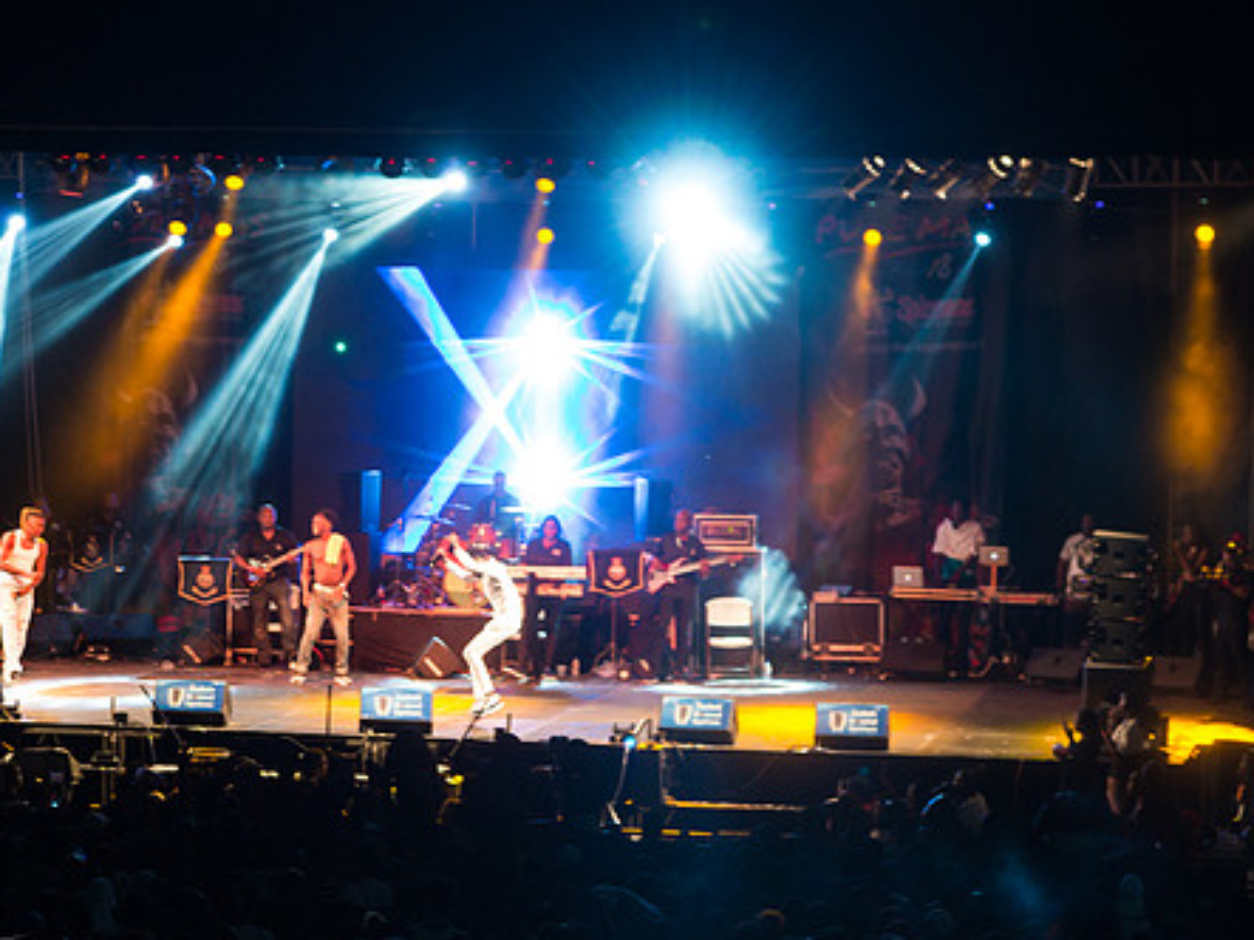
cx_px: 631
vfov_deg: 9.8
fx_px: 5469
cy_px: 518
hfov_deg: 13.1
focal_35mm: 151
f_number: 5.6
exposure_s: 1/60
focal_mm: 120
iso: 2500
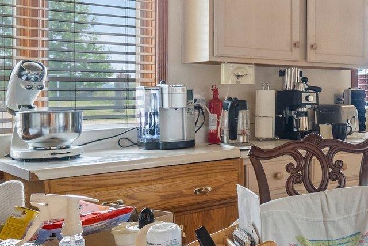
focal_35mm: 48
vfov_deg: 28.1
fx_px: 491
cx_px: 417
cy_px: 110
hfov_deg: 34.6
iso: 800
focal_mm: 10
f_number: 4
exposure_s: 1/10
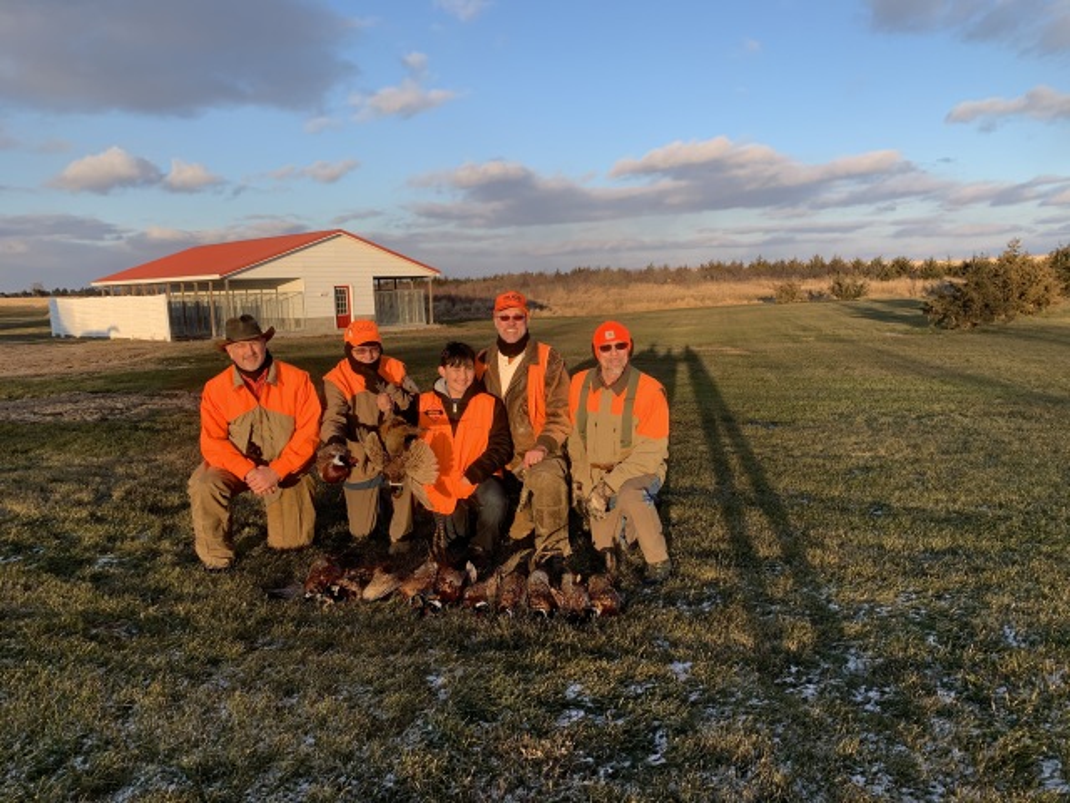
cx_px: 535
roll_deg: +2.2
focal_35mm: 26
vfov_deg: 53.1
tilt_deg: -6.6
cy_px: 402
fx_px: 804
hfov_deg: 67.3
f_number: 1.8
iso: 25
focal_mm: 4.25
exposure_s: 1/683
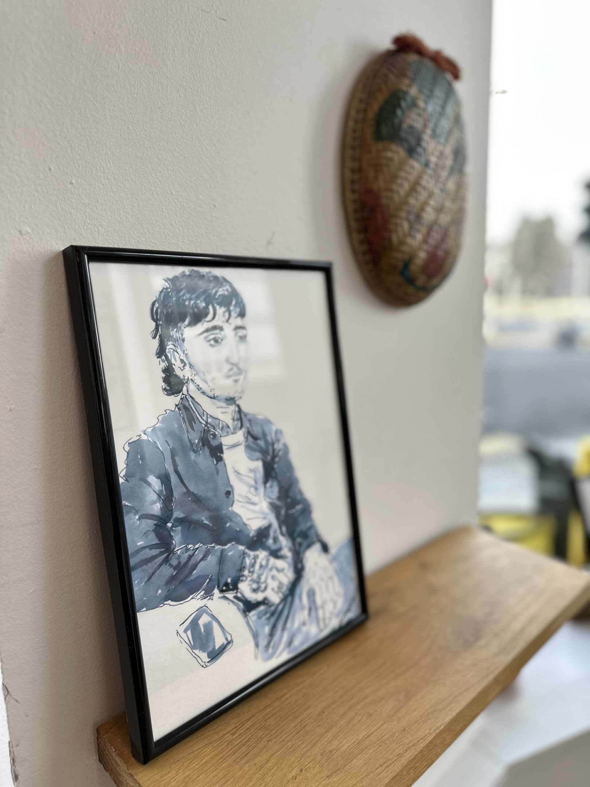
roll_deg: +1.0
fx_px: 545
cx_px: 295
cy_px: 394
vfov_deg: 71.6
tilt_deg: -9.8
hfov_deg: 56.8
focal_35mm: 24
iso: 64
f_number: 1.78
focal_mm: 6.86
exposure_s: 1/176
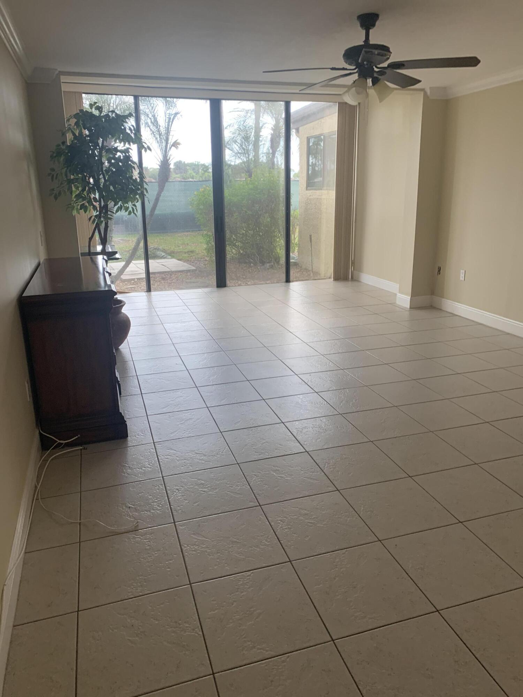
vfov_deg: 67.3
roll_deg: +2.2
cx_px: 262
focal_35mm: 26
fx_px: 524
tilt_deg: -16.0
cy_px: 348
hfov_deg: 53.1
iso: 100
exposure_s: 1/121
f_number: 1.8
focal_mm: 4.25
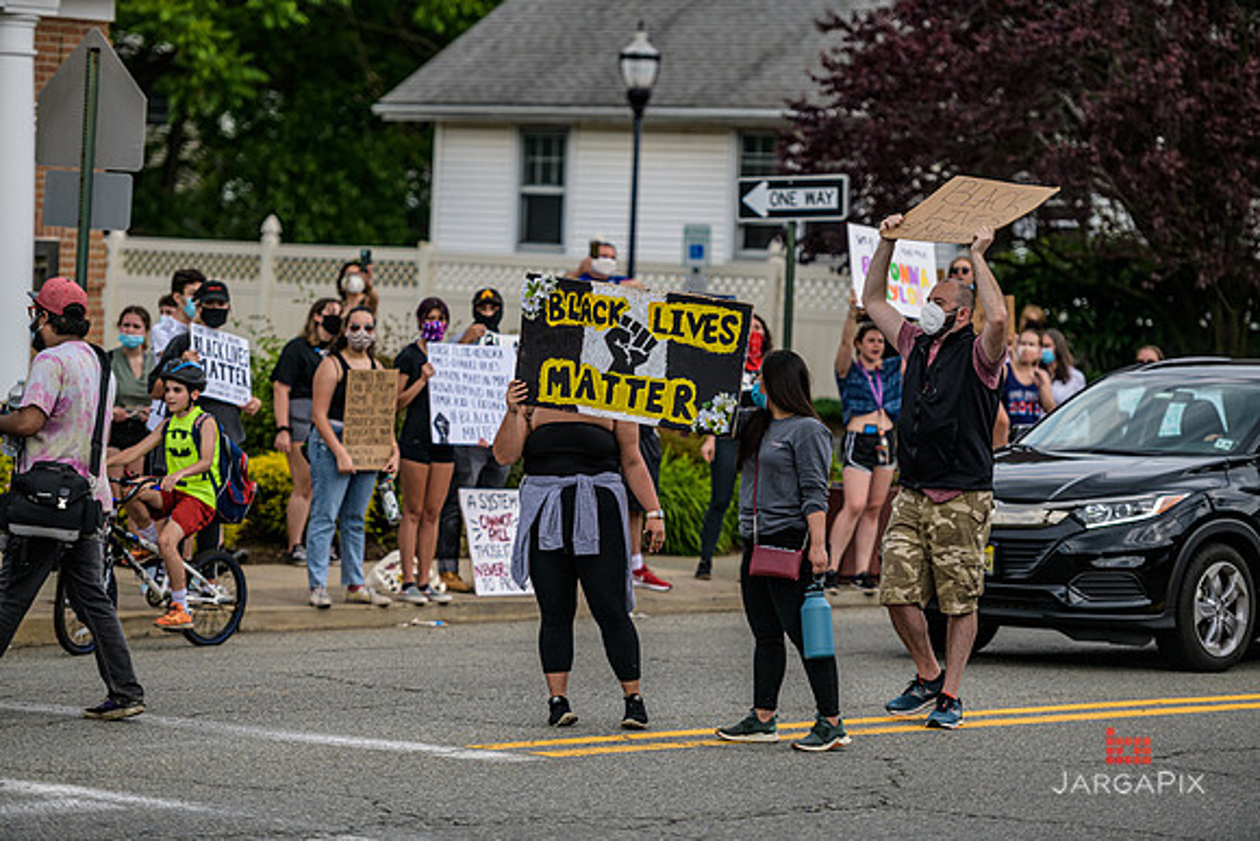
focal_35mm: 140
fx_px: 4901
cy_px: 420
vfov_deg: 9.8
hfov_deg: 14.7
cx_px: 630
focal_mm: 140
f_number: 3.2
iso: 200
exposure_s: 1/2000
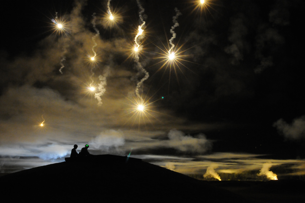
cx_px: 152
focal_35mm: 42
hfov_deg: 46.4
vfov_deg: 31.8
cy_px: 102
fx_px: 355
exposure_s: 1/2.5
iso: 3200
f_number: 14
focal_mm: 28
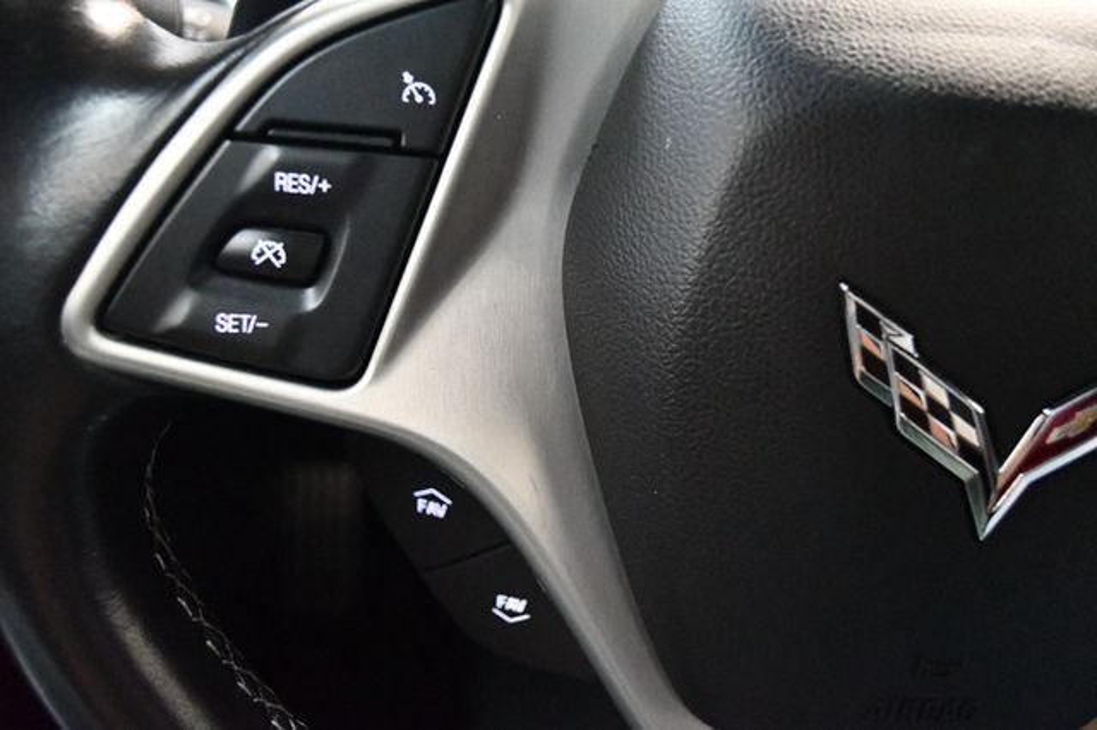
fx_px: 1005
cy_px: 365
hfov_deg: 57.2
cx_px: 548
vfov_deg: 39.9
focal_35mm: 33
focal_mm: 22
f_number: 3.8
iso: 12800
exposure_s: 1/50
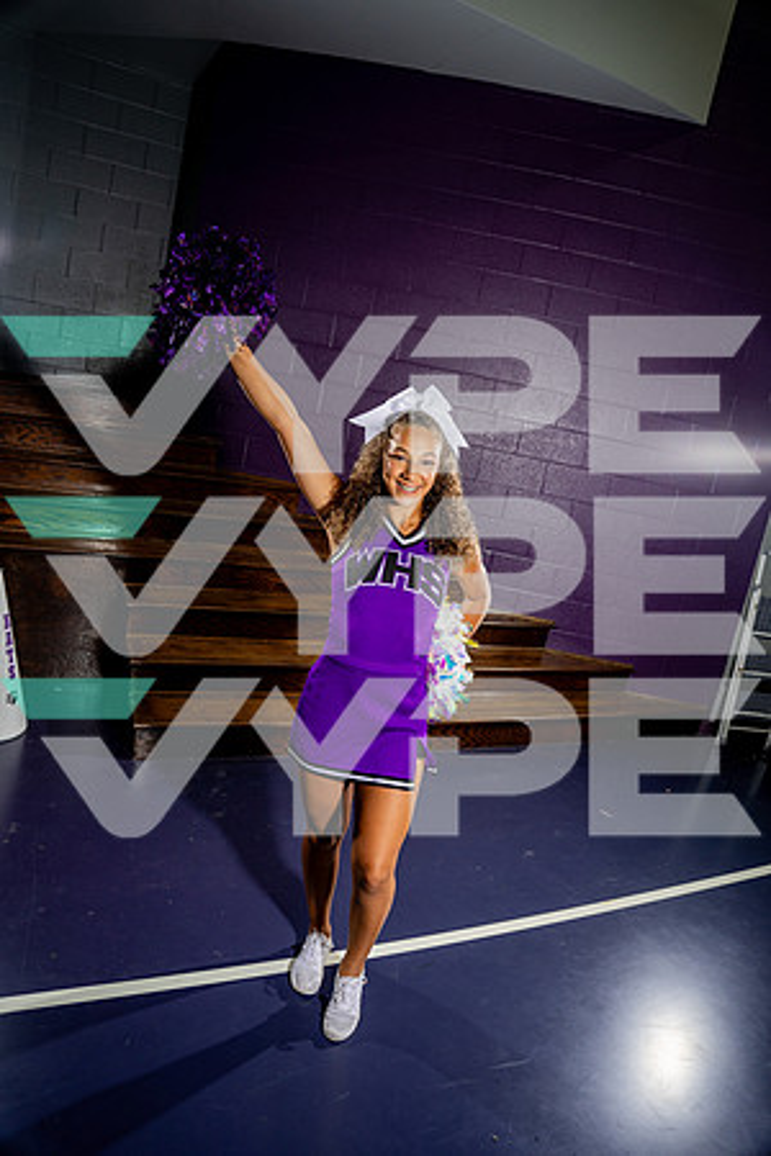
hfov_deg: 55.1
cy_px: 578
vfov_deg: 76.1
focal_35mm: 23
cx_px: 386
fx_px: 739
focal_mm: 23
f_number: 4
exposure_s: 1/250
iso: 250
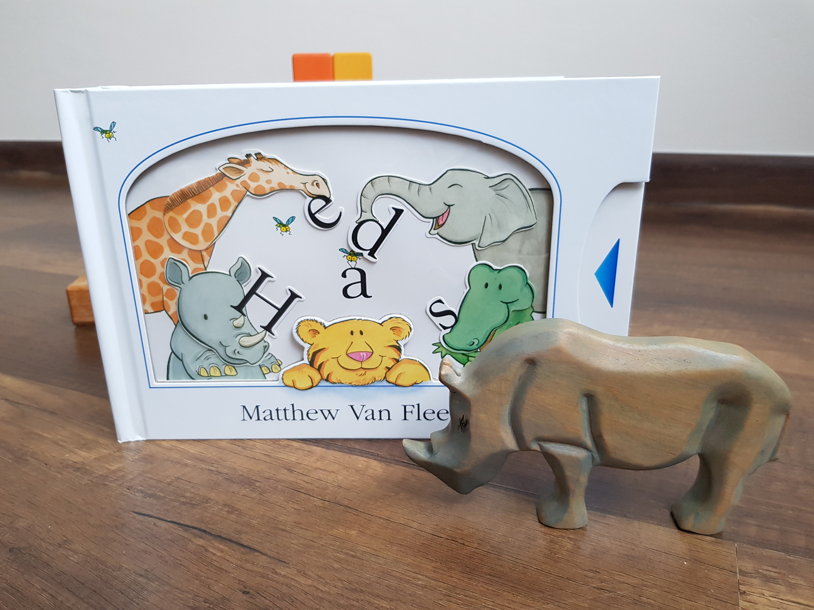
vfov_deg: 53.1
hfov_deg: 67.3
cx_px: 407
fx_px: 611
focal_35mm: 26
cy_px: 305
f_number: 1.7
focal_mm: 4.3
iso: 160
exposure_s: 1/50
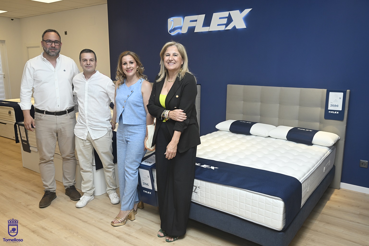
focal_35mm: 30
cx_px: 184
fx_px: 302
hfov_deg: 62.8
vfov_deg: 44.3
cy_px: 123
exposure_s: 1/60
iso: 640
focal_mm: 29.5
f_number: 9
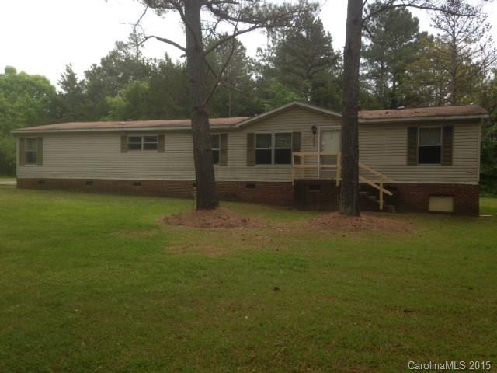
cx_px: 248
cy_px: 186
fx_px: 474
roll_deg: -0.8
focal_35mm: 33
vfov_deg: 42.9
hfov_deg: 55.4
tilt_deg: -0.8
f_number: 2.4
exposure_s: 1/609
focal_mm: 4.12
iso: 50
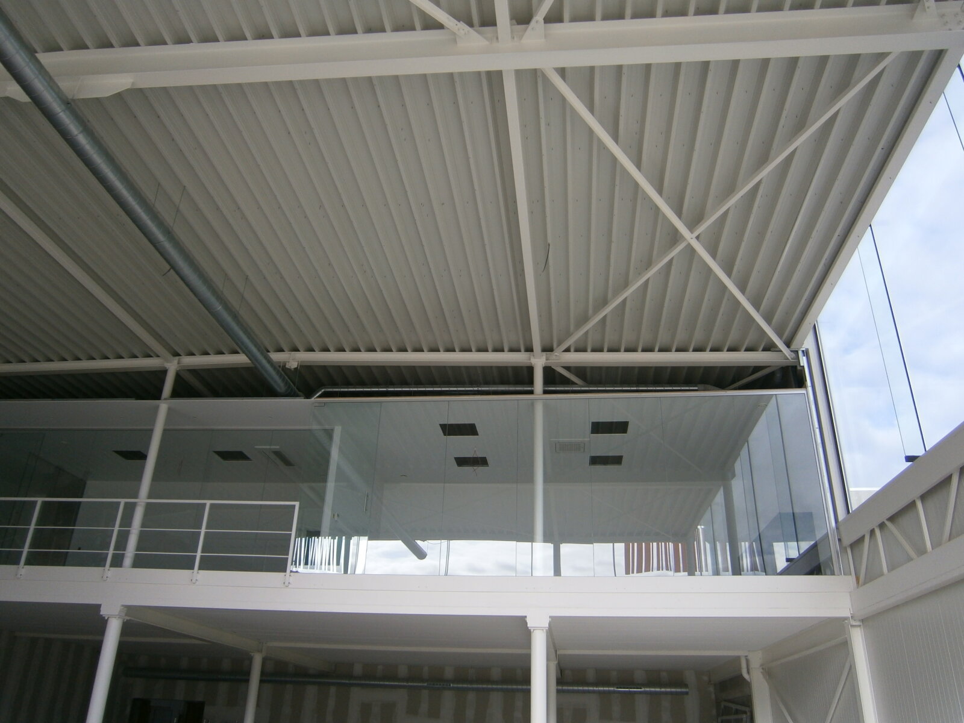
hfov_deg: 67.3
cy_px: 362
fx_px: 724
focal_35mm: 26
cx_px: 482
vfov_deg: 53.1
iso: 80
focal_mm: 4.7
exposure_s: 1/250
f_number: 2.8
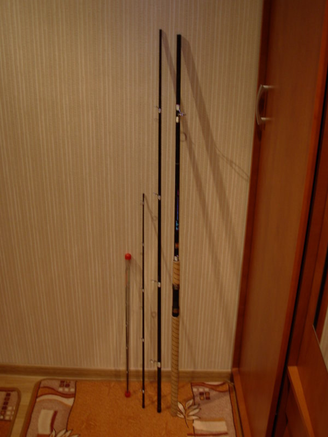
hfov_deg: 37.7
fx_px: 480
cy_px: 218
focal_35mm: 38
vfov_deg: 49.0
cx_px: 164
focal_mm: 6.3
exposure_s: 1/6.3
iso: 50
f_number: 2.9
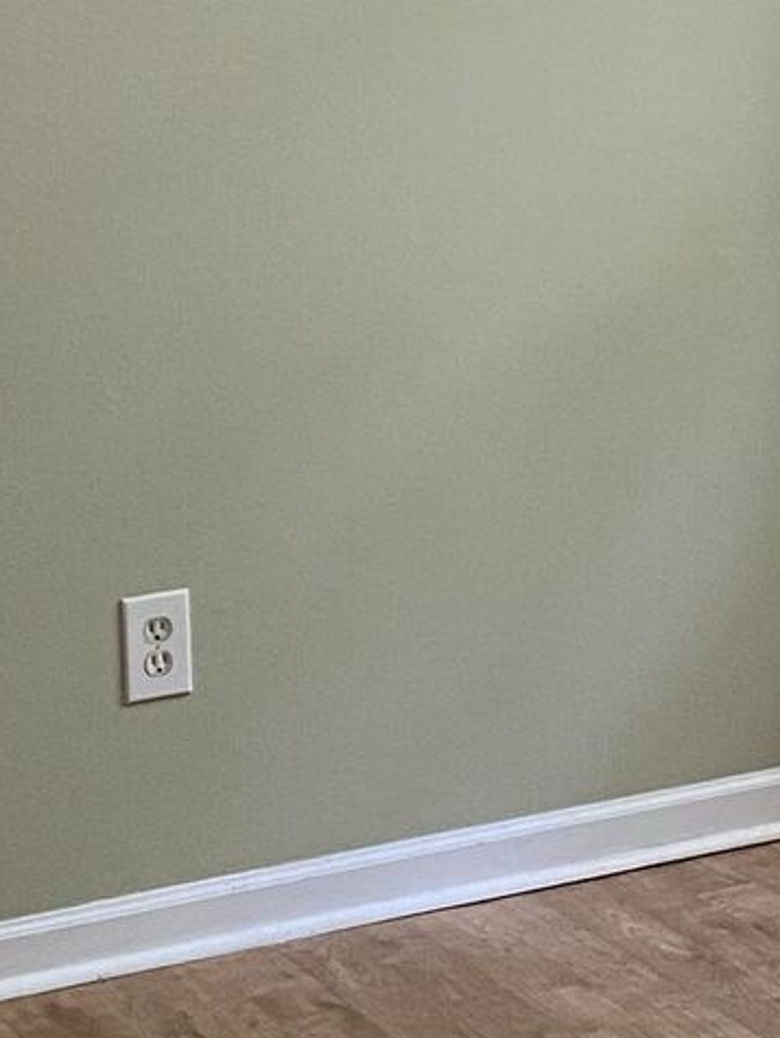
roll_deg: +1.0
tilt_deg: -4.9
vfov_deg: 15.4
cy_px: 72
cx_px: 959
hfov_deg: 11.5
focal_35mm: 126
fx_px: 3780
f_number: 1.8
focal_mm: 4.25
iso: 200
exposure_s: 1/60
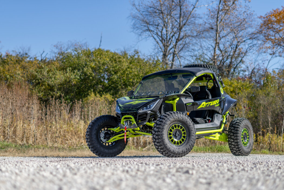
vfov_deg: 18.2
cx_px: 142
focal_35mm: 75
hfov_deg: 27.0
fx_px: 592
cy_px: 95
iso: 100
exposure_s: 1/2500
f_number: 2
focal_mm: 50
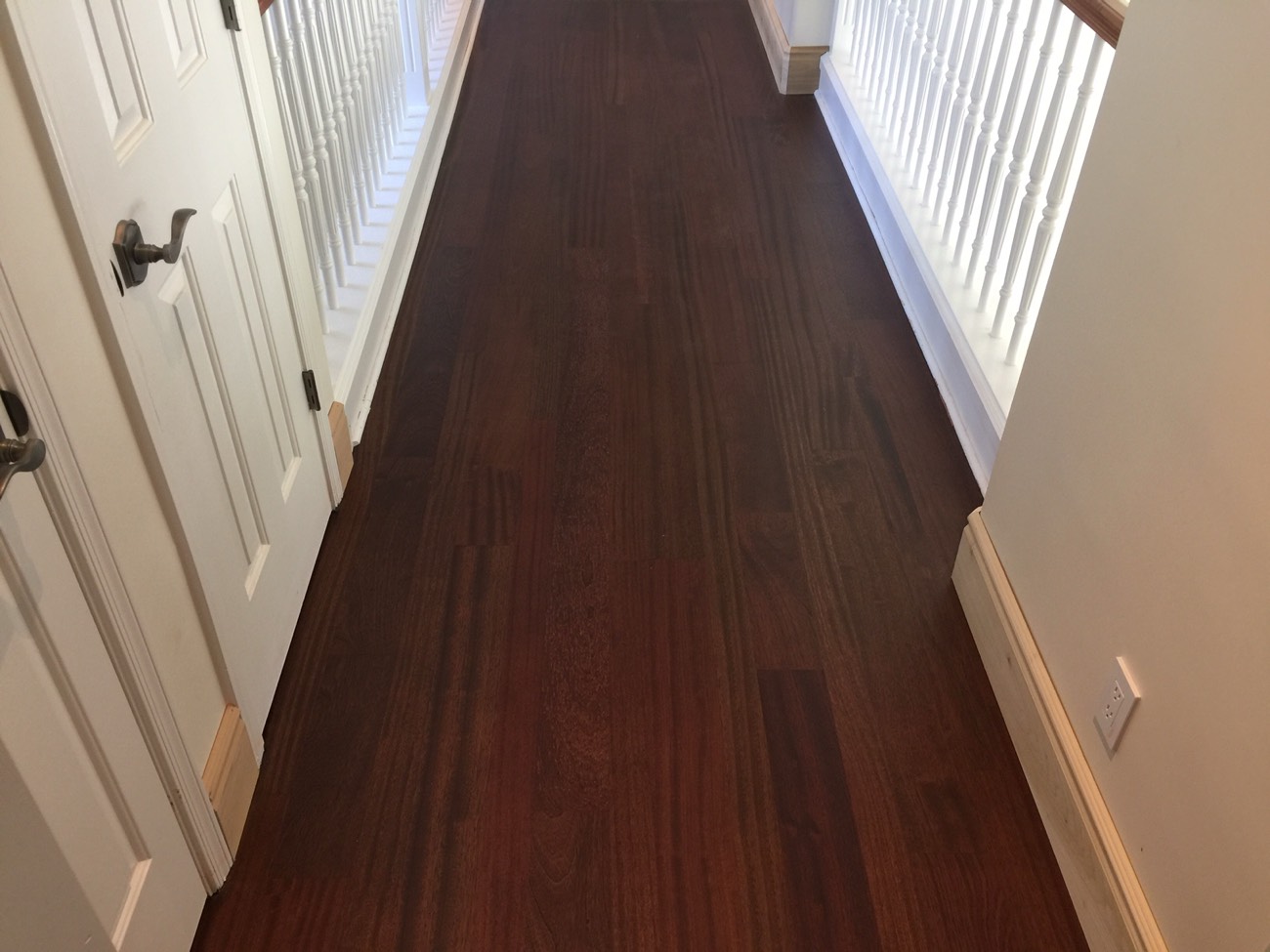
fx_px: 1064
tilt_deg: -37.9
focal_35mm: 29
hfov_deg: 61.7
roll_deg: -0.4
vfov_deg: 48.2
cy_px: 476
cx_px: 635
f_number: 2.2
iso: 40
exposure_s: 1/15
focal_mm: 4.15
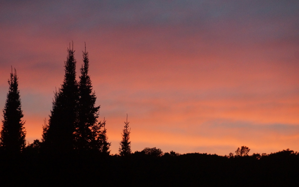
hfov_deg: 8.9
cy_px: 106
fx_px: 1912
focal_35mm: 235
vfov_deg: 5.6
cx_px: 137
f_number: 5.6
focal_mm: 135
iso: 1600
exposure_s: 1/100
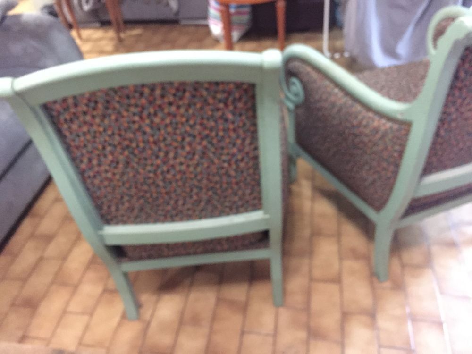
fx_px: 395
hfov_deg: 61.7
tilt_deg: -40.8
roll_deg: +8.8
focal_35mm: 29
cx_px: 236
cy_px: 177
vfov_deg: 48.2
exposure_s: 1/17
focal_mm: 4.15
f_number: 2.2
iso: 1000
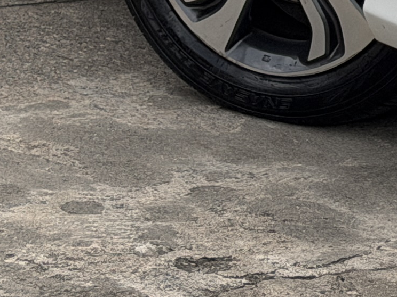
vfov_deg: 5.5
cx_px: 557
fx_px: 2982
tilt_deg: -4.2
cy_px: -384
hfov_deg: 7.5
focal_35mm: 260
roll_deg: +0.8
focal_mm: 6.76
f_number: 1.78
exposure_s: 1/4098
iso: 80
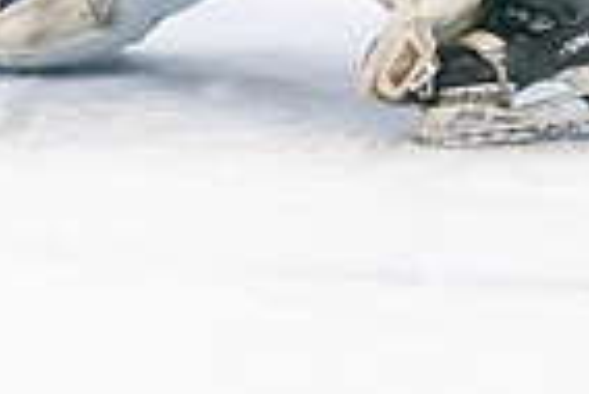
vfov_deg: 2.6
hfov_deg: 3.8
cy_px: -371
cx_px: 299
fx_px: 8778
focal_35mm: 536
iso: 3200
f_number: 2.8
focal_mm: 118
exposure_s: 1/1250
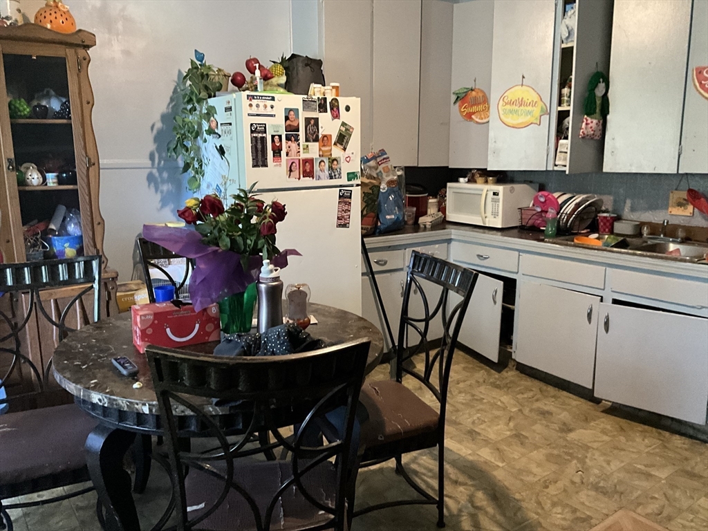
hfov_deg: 61.7
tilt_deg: -9.9
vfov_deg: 48.2
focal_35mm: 29
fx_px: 593
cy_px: 266
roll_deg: +1.0
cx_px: 354
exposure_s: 1/30
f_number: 1.8
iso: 500
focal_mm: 3
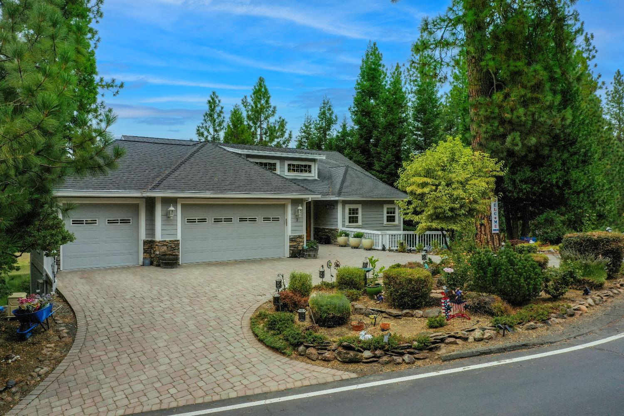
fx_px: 485
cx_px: 312
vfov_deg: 46.4
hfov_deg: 65.5
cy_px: 208
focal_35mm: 28
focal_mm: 10.26
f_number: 5.6
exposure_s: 1/1250
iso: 400
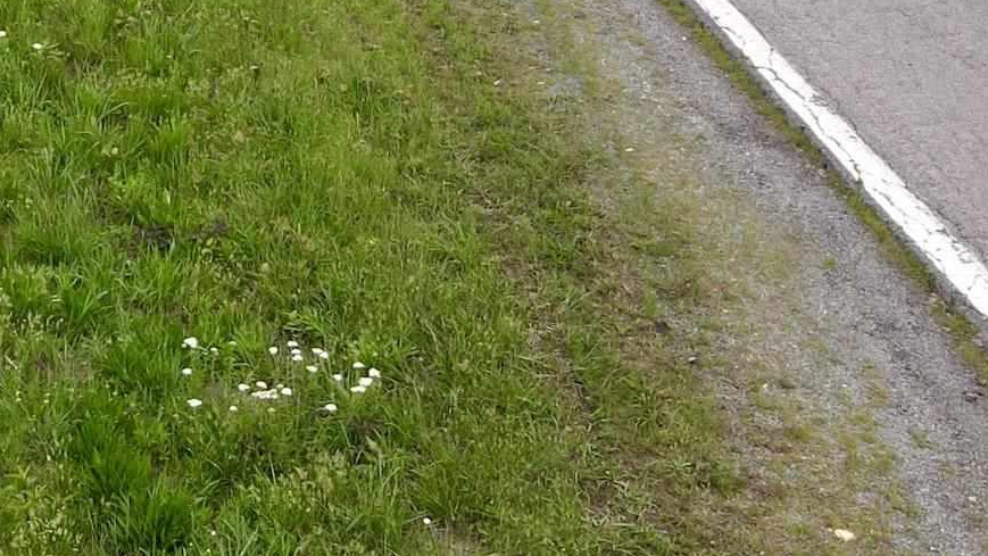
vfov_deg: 15.3
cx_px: -126
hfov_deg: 25.3
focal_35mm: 77
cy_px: -49
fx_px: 2017
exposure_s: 1/12.5
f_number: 2.8
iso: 550
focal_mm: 4.5
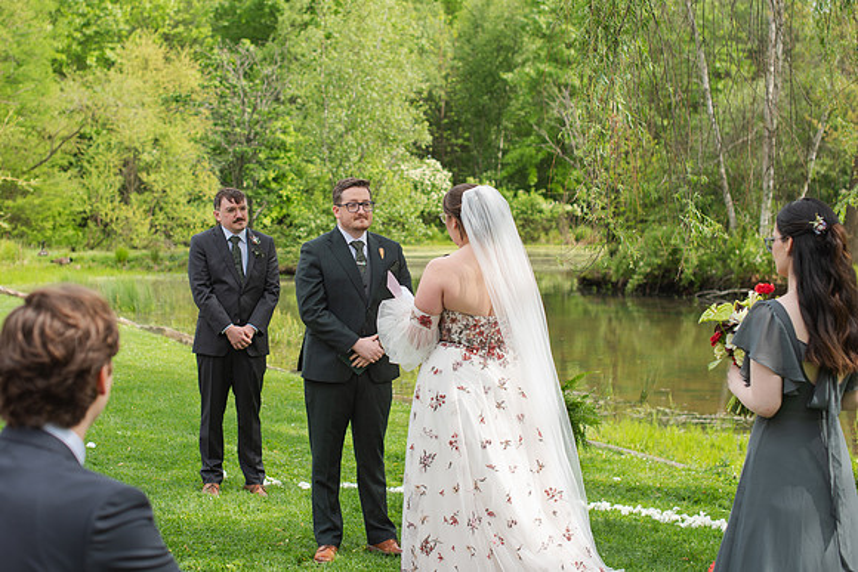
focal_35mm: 63
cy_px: 213
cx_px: 357
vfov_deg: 21.6
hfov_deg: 31.9
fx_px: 1498
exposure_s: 1/500
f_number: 3.5
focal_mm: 50
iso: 100
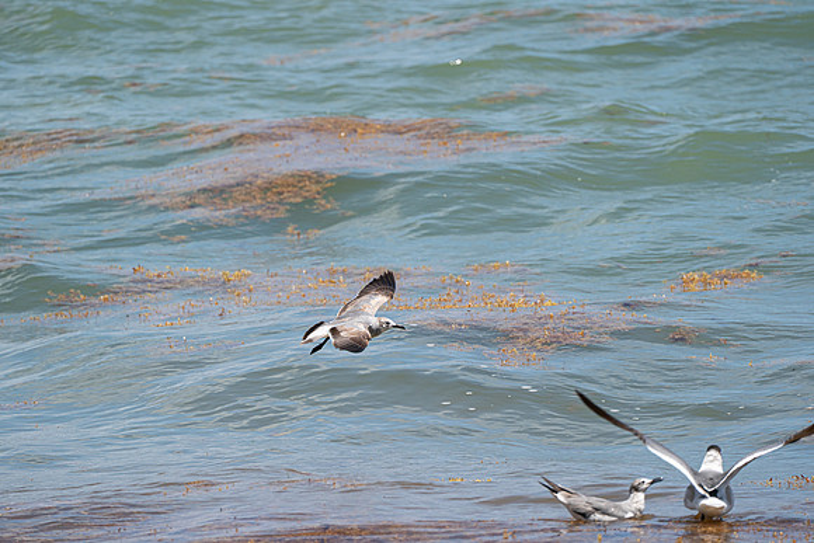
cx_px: 407
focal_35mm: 400
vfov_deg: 3.4
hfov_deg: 5.2
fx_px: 9046
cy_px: 272
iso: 640
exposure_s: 1/1250
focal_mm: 400
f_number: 10
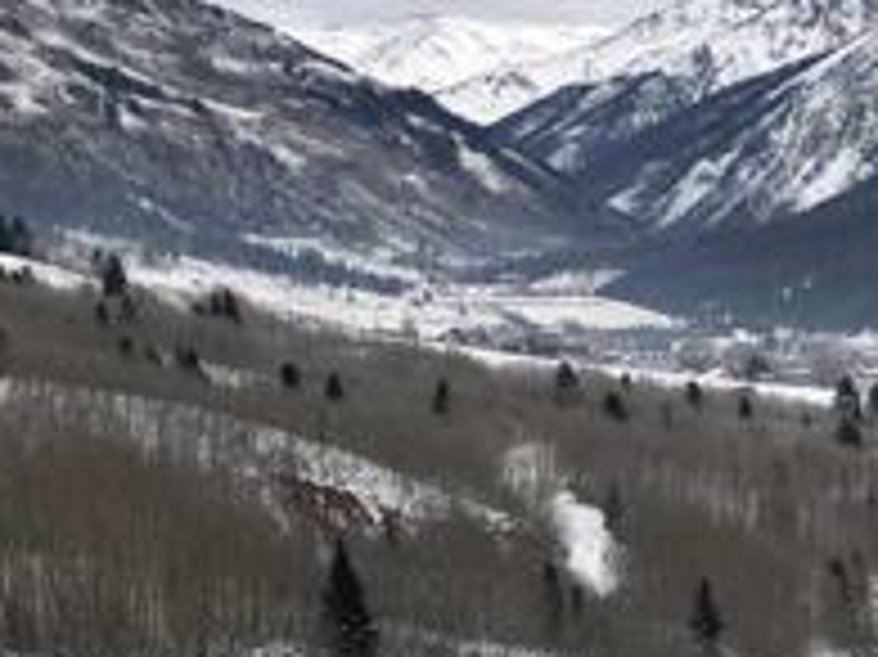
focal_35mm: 126
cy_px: 828
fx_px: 3194
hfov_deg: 12.6
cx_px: 2035
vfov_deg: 11.5
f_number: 1.7
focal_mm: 6.72
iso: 120
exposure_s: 1/100
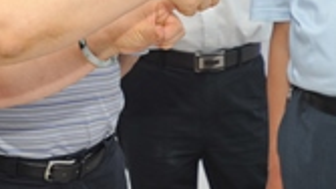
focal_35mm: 132
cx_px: 149
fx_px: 1176
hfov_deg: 16.3
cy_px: -85
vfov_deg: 9.0
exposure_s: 1/125
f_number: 3.2
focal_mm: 35
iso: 320
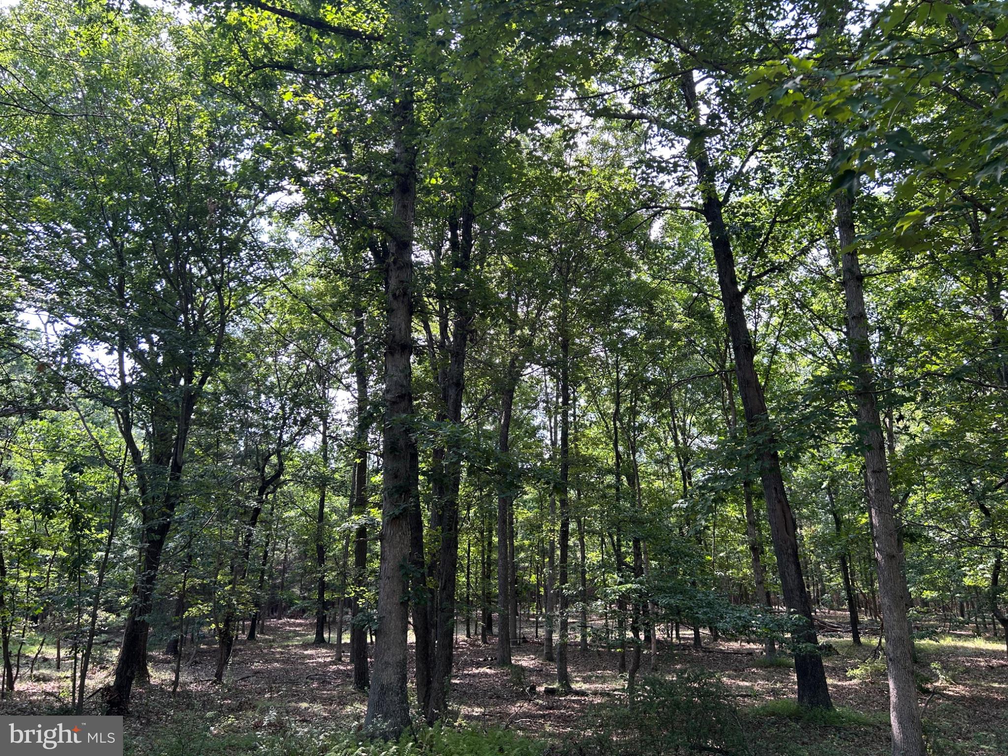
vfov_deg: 53.1
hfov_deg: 67.3
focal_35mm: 26
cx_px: 504
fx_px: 757
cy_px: 378
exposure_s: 1/226
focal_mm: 5.7
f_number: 1.5
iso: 40
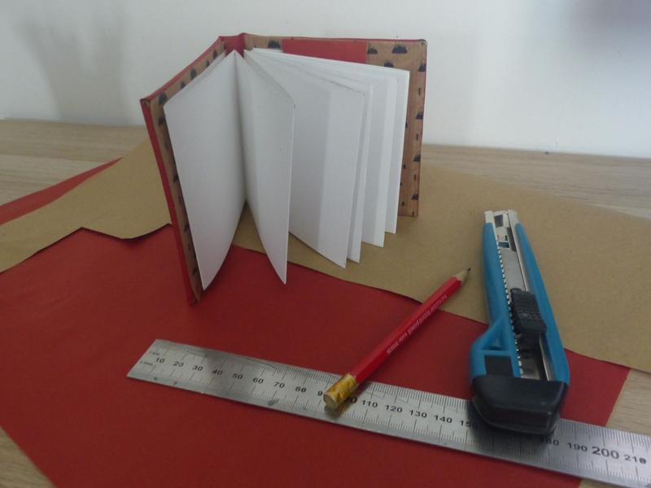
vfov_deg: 54.9
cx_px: 326
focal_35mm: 25
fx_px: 470
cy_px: 244
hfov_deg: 69.4
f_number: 2.8
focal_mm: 4.5
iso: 400
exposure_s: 1/8
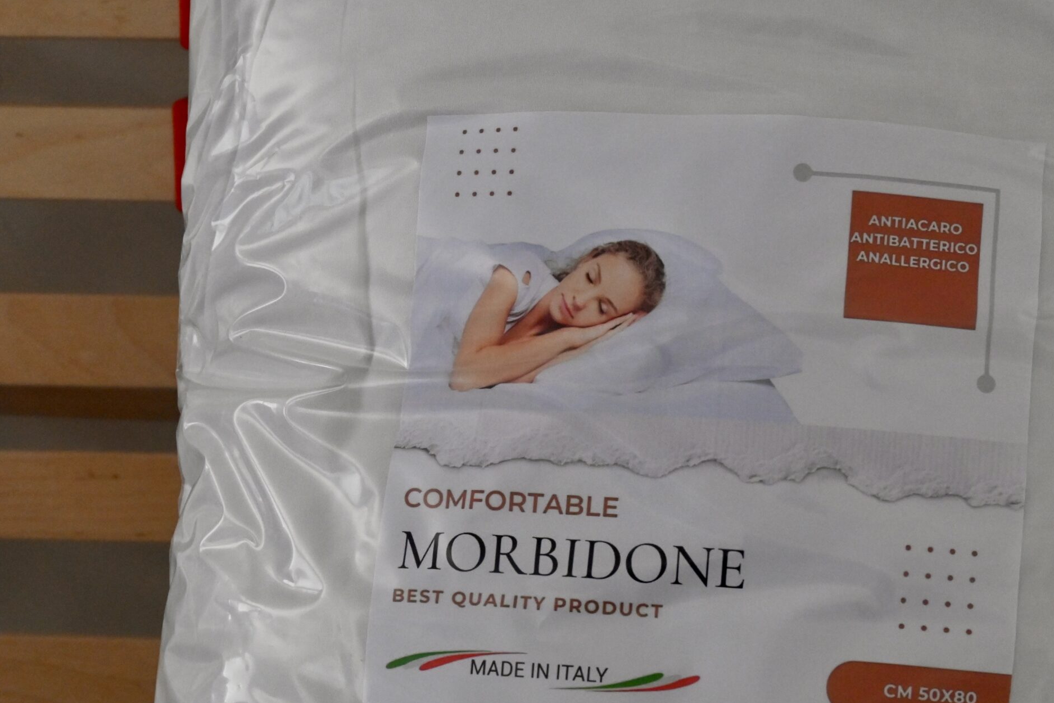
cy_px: 479
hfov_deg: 23.6
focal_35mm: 86
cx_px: 628
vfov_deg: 15.8
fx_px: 2518
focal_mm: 42
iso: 1800
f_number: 5.6
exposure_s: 1/125
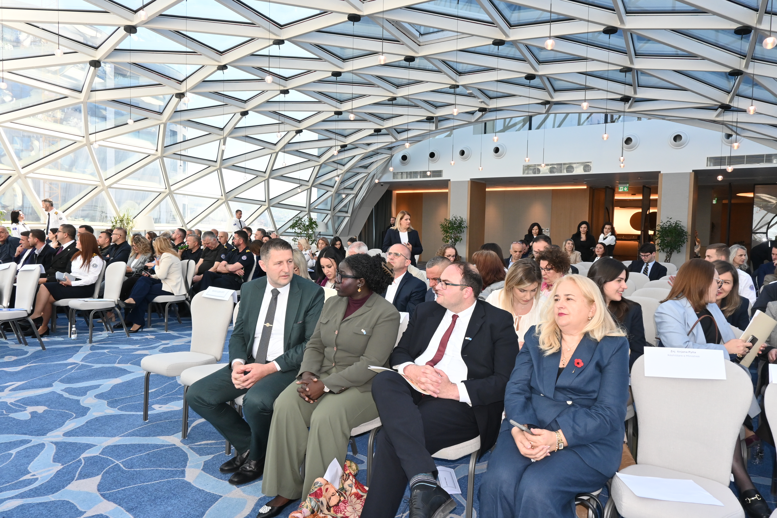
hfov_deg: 73.7
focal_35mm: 24
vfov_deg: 53.1
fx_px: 518
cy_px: 259
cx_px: 388
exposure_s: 1/125
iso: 640
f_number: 6.3
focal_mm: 16
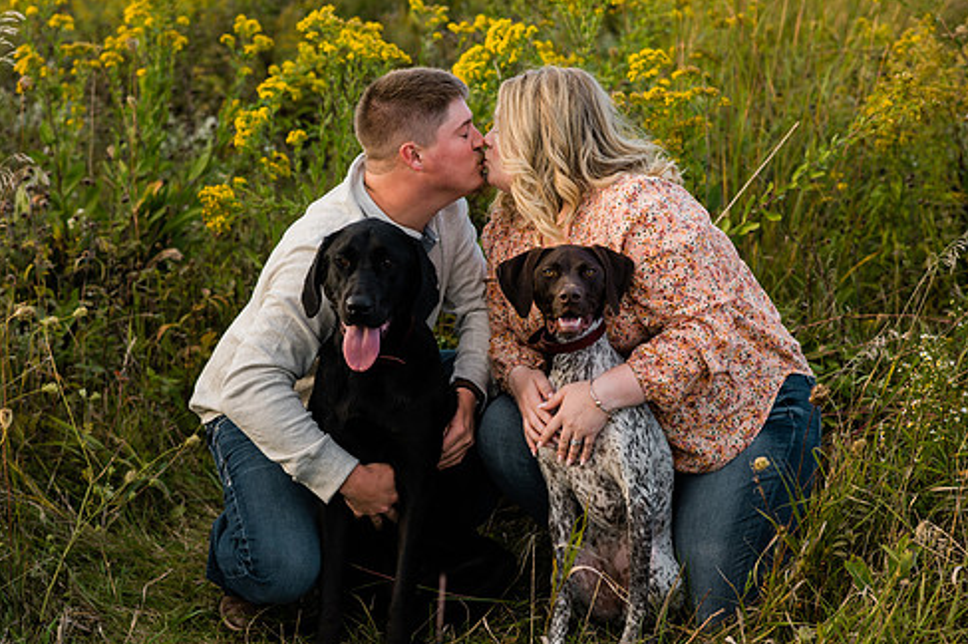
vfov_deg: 17.7
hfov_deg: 26.3
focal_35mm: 77
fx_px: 2069
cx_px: 448
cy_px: 369
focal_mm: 58
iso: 250
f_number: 3.5
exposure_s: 1/400
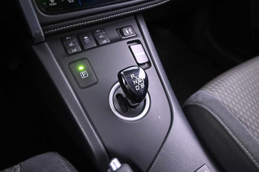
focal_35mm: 24
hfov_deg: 73.7
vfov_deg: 53.1
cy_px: 86
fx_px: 173
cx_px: 130
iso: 3200
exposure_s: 1/6
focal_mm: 16
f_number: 3.5
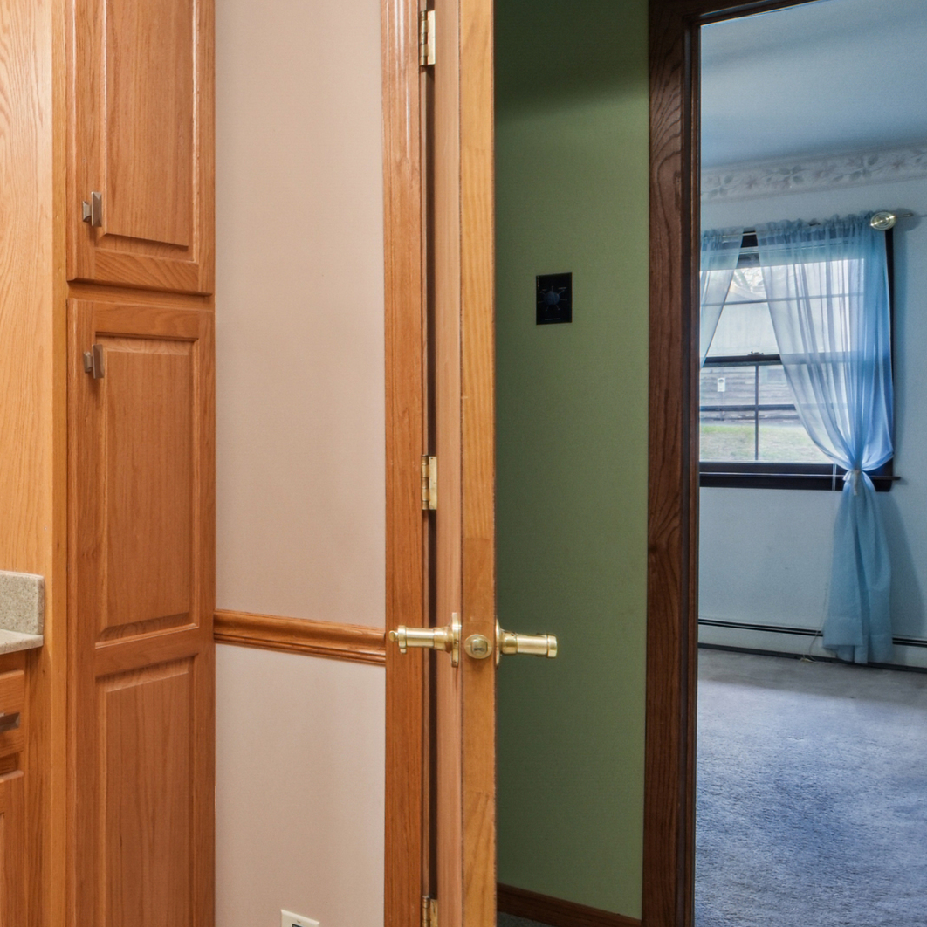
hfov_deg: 33.2
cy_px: 417
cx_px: -292
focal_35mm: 36
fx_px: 1091
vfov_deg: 46.0
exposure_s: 1/25
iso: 400
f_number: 8
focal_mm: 10
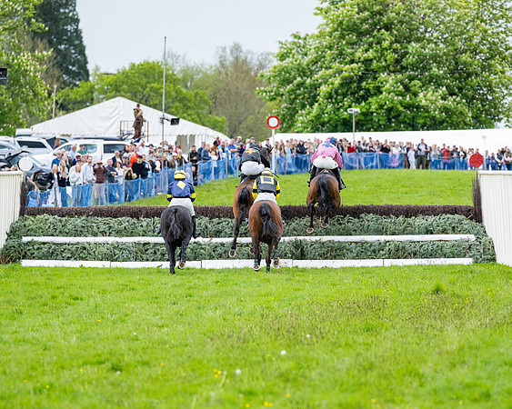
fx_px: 3866
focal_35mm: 255
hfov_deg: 7.6
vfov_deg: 6.1
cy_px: 227
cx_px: 266
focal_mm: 200
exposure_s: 1/1600
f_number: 4
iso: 1000
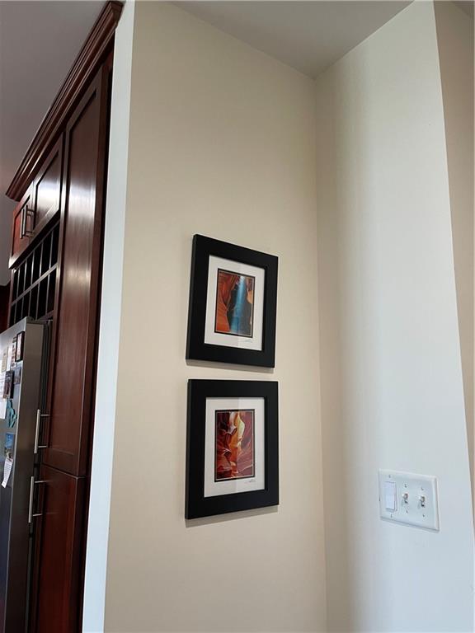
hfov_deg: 53.1
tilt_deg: +10.8
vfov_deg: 67.3
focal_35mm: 26
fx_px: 476
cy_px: 316
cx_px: 238
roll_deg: -0.7
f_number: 1.6
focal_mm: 5.1
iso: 125
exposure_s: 1/60
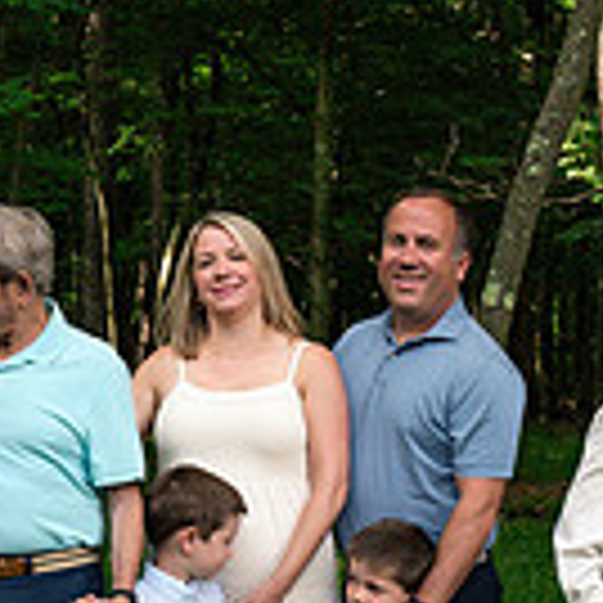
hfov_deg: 10.5
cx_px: 148
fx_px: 3272
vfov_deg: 10.5
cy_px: 412
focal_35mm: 166
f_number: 7.1
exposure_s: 1/320
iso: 800
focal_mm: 45
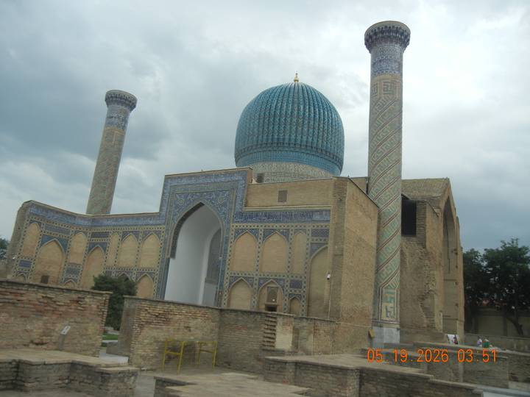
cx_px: 265
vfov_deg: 46.8
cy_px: 198
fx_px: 459
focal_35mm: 30
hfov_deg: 60.0
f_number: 7
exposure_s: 1/265
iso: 160
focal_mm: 5.4
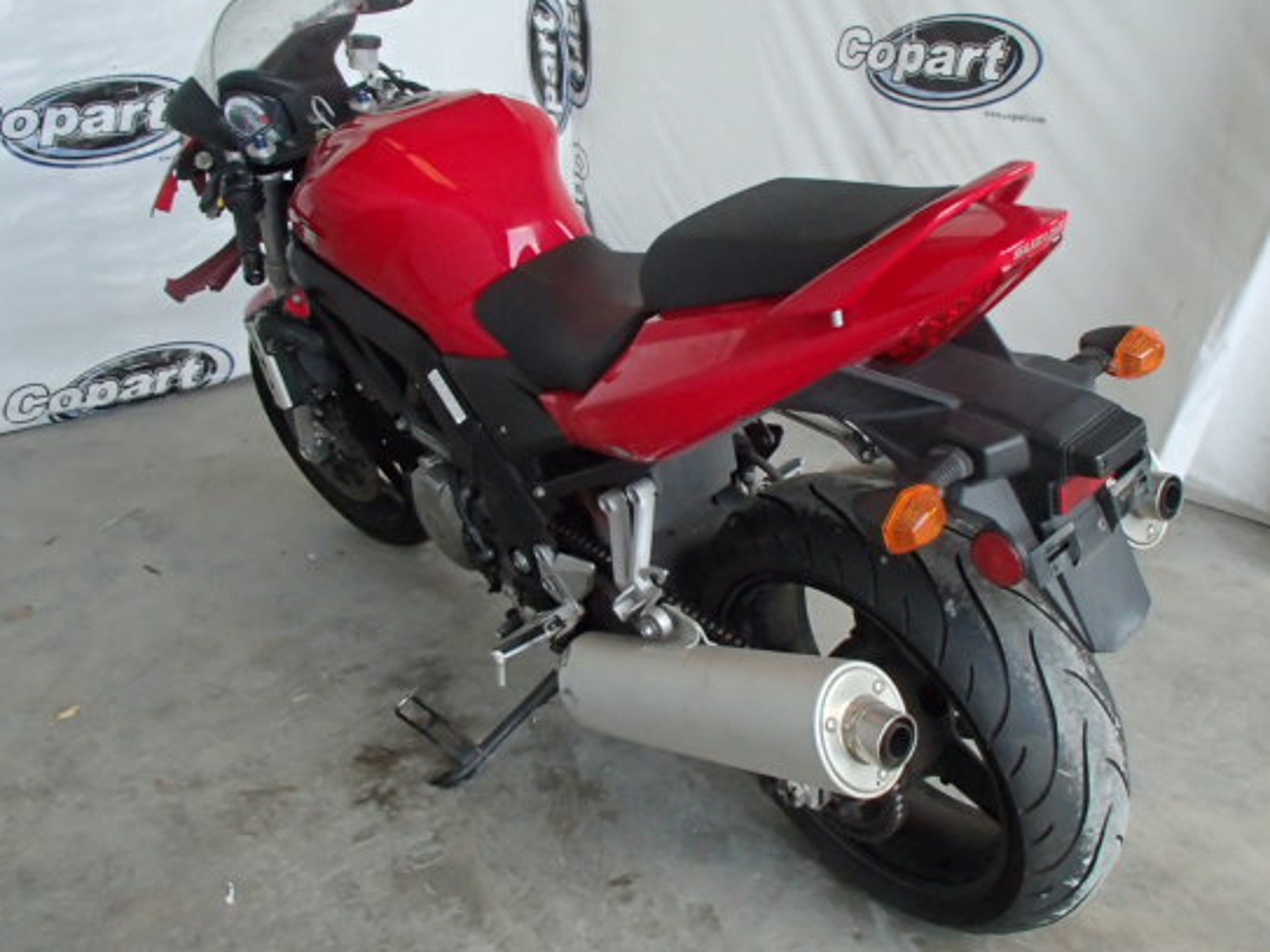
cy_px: 423
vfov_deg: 42.9
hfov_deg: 55.3
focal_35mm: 33
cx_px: 678
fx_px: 1210
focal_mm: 5
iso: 640
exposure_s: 1/250
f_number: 3.9
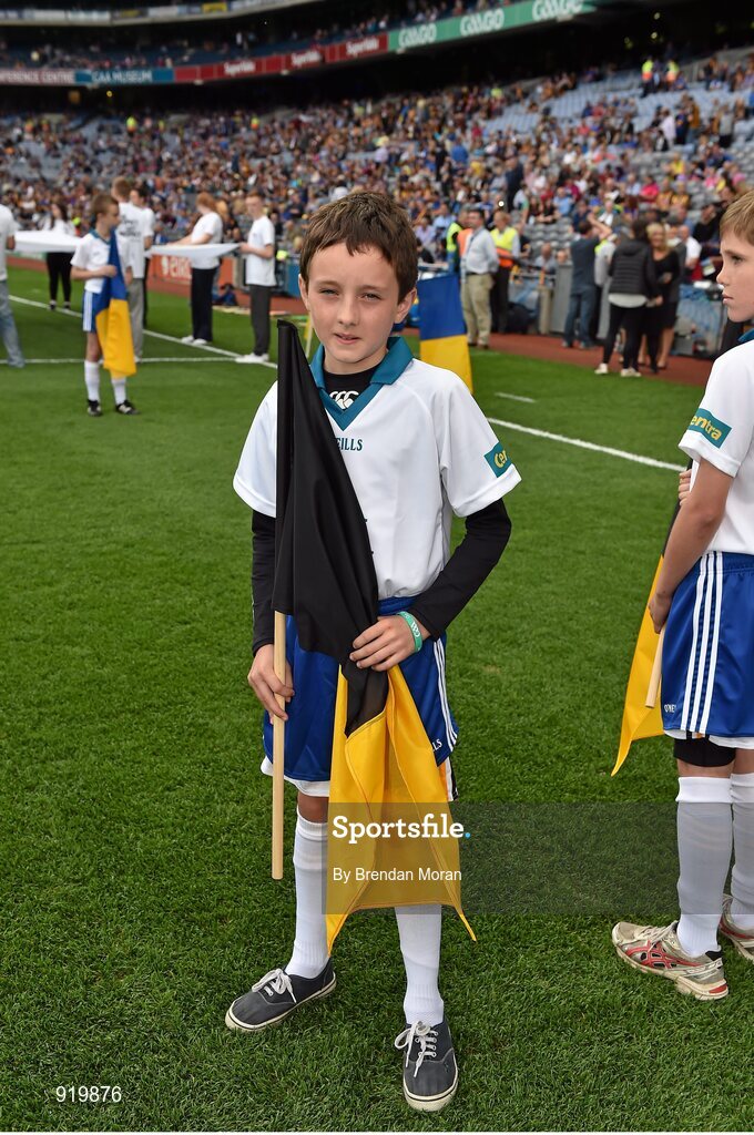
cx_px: 377
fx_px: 1197
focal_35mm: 38
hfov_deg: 35.0
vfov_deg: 50.7
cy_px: 568
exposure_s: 1/640
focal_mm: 38
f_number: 5.6
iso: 400
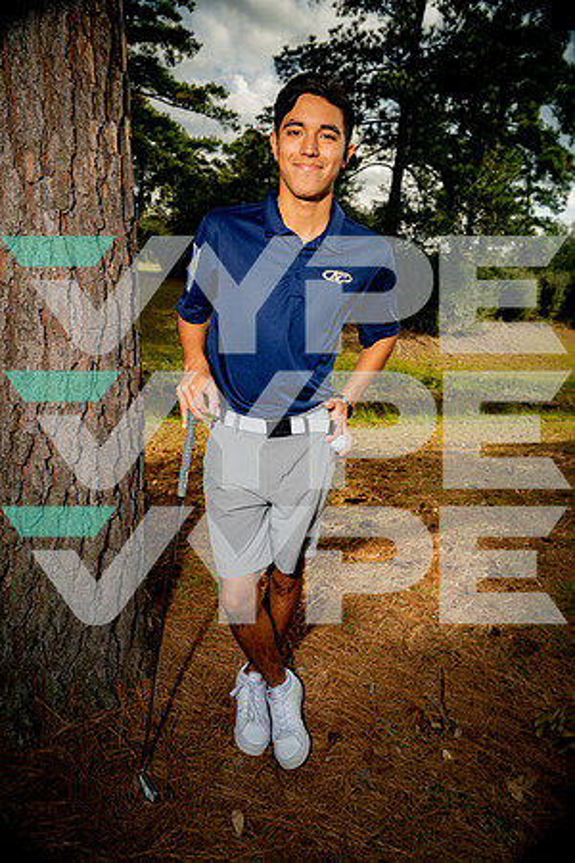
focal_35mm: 25
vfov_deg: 71.5
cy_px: 432
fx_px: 599
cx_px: 288
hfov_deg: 51.3
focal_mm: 25
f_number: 8
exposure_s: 1/250
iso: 400
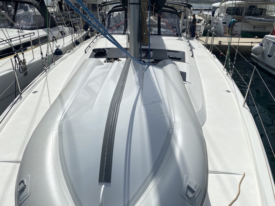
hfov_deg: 67.3
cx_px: 138
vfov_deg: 53.1
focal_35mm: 26
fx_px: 207
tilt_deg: -25.2
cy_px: 103
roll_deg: -2.6
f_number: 1.8
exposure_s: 1/11494
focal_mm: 4.25
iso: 40
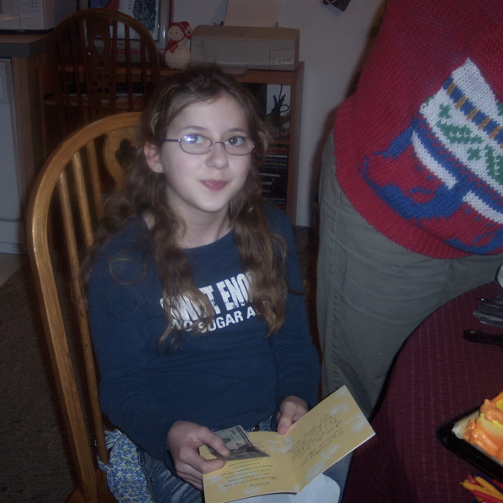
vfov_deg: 37.6
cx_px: 197
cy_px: 251
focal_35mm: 45
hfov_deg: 37.4
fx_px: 740
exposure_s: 1/30
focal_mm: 8
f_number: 2.8
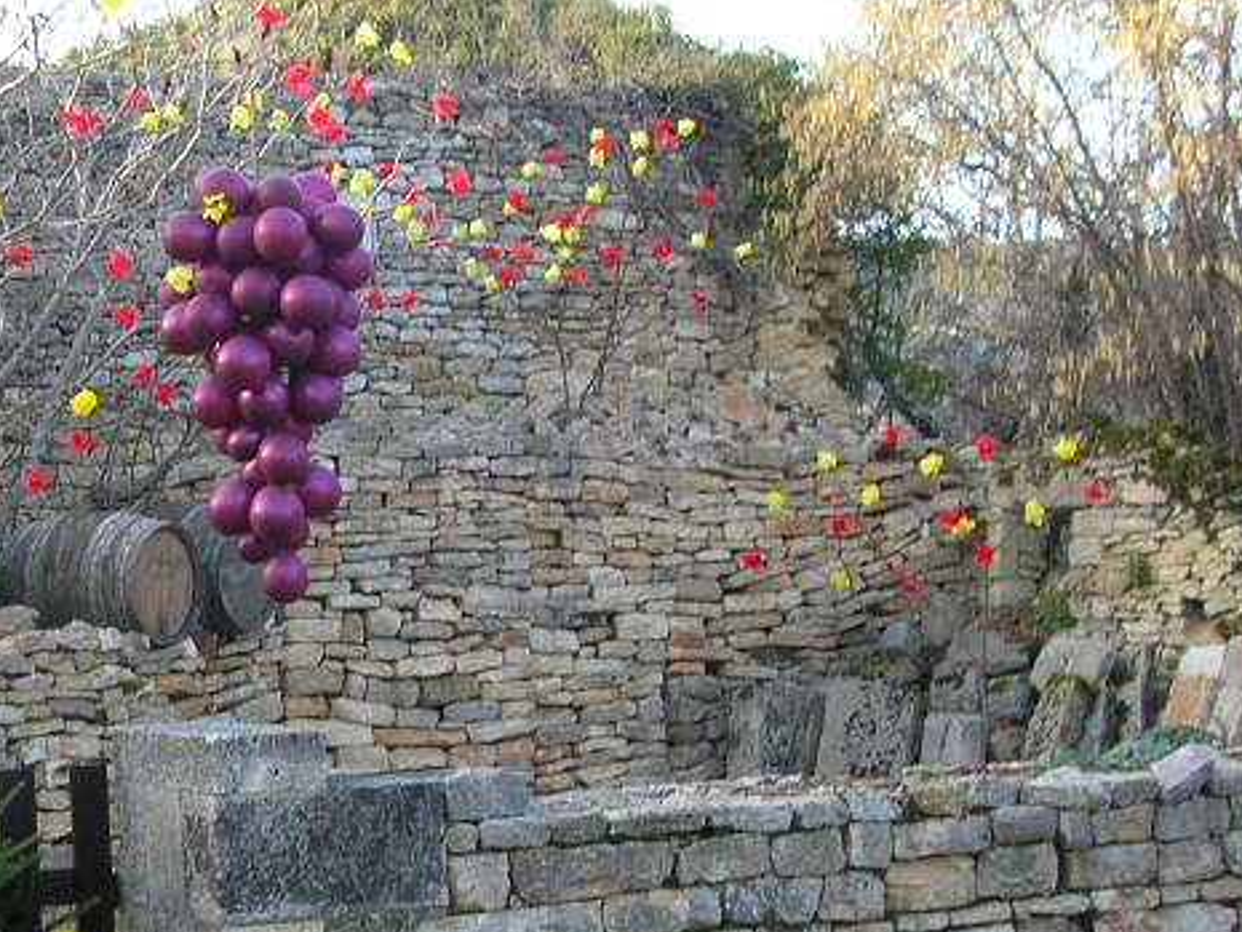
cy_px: 676
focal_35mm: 77
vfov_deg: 19.0
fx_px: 2763
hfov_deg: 25.1
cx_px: 374
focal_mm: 5.8
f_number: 2.8
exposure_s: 1/65.5
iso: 50
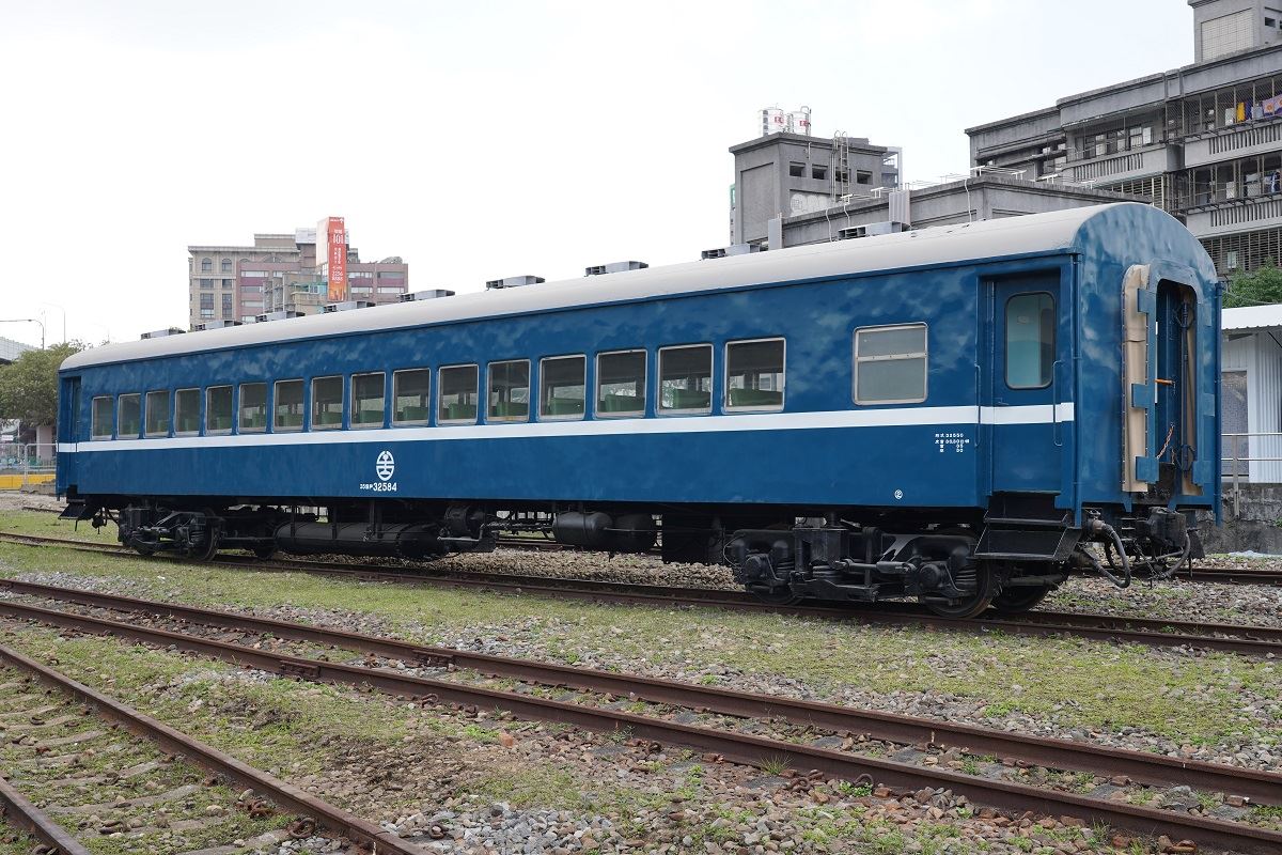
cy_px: 428
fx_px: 1424
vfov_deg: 33.4
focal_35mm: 40
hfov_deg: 48.5
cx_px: 641
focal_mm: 40
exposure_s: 1/60
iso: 100
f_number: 8
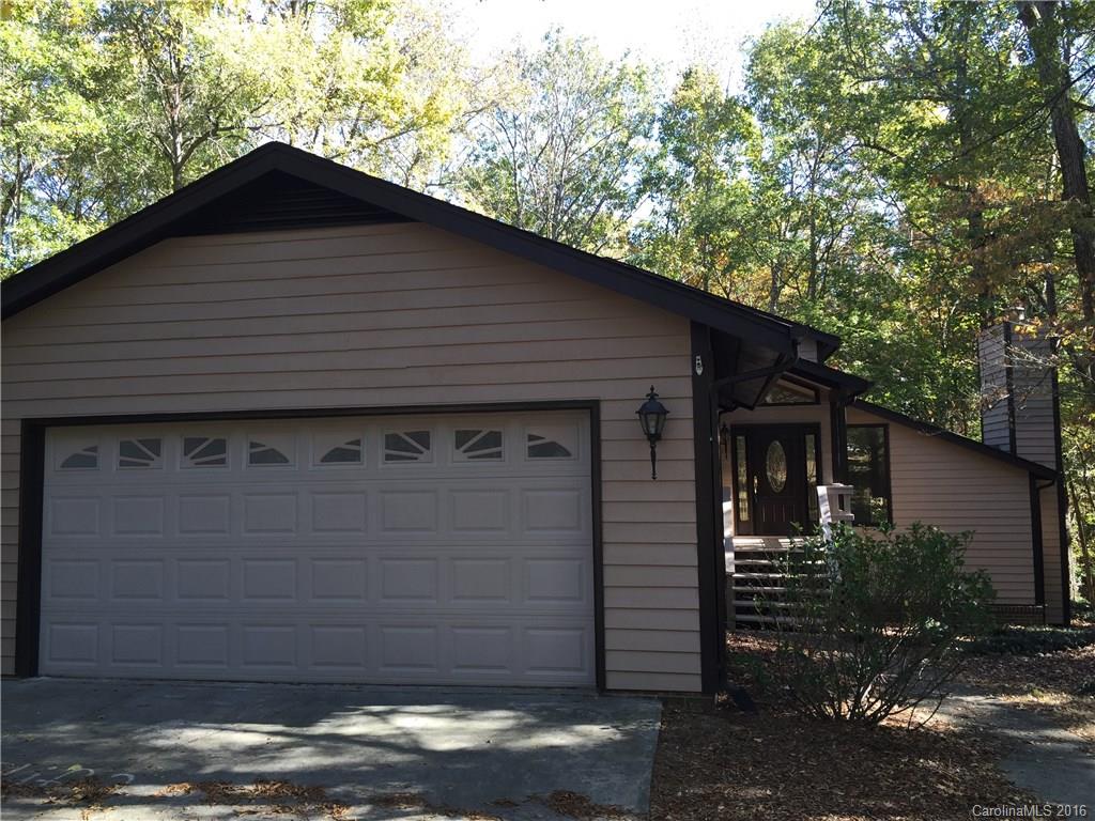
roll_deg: +0.2
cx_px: 548
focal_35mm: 29
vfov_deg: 48.2
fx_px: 917
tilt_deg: +4.0
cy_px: 410
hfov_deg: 61.7
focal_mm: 4.15
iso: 32
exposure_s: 1/120
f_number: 2.2
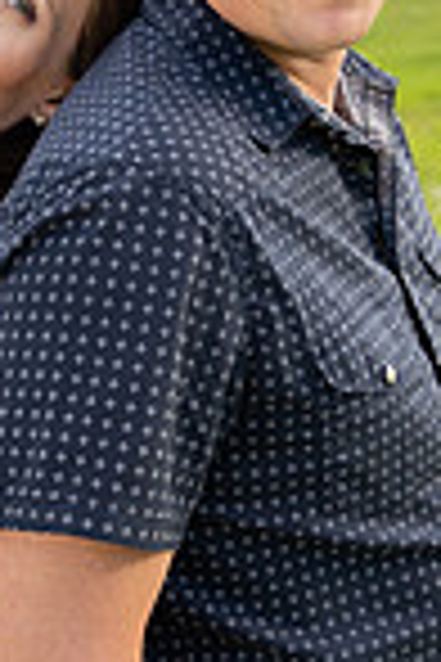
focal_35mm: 86
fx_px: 1580
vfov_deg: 23.2
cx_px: 144
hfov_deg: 15.9
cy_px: 108
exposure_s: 1/250
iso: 200
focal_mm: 28
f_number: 3.2
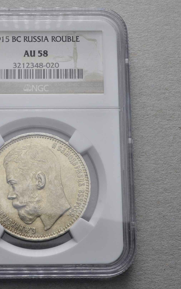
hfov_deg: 17.5
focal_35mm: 74
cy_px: 144
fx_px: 584
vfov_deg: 27.9
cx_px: 37
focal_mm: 32
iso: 400
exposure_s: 1/250
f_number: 14
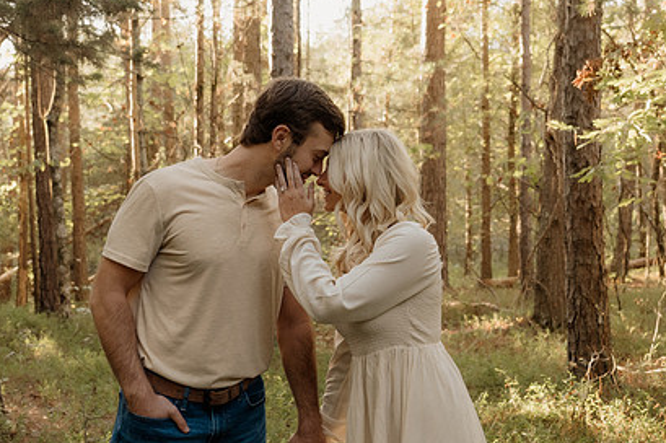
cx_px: 335
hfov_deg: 38.9
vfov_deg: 26.4
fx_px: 943
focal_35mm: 51
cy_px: 200
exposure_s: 1/160
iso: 500
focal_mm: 24
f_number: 2.8
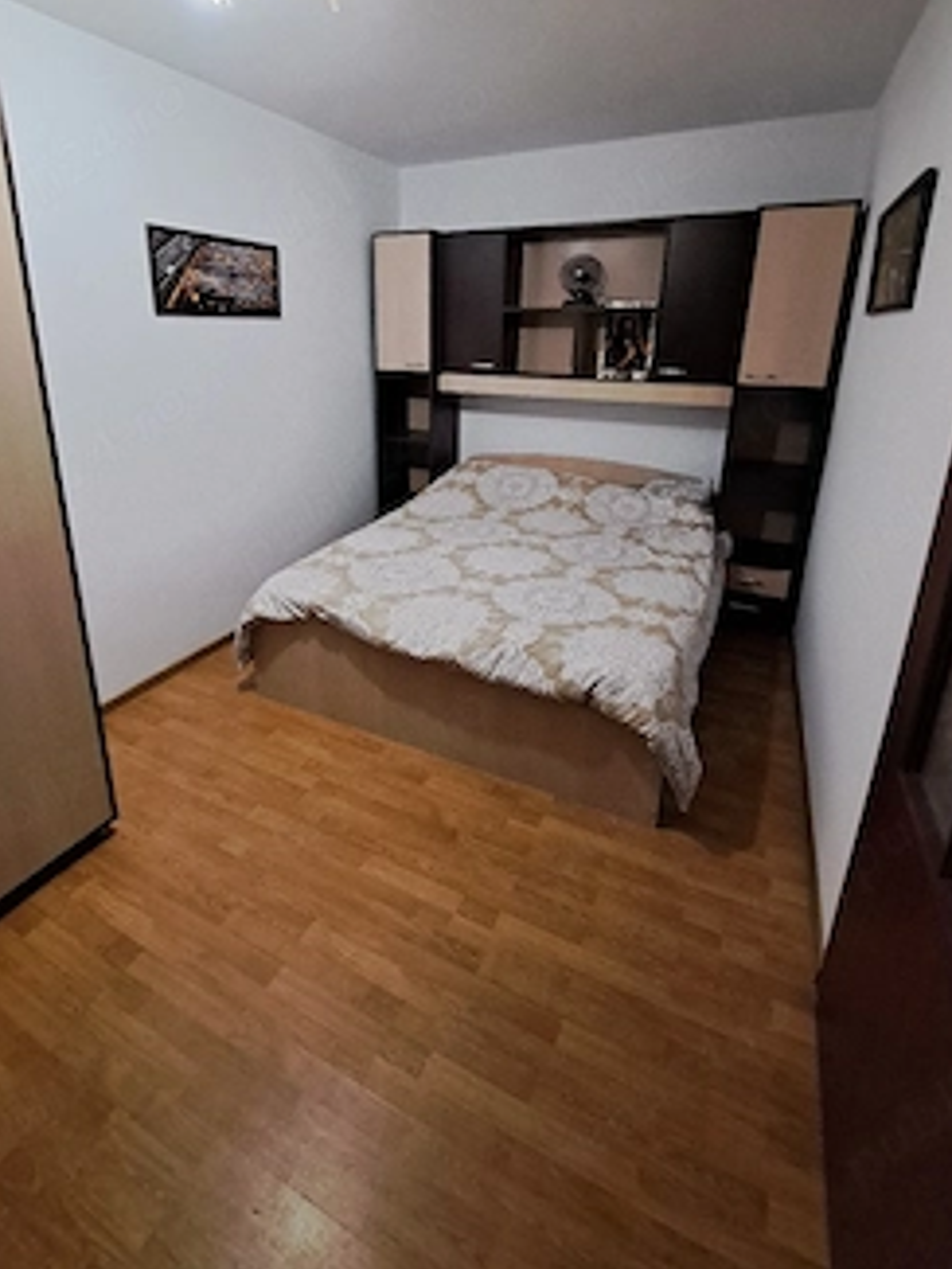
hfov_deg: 78.0
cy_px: 527
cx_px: 441
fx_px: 586
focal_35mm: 16
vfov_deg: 93.6
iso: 200
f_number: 2.2
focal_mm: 1.74
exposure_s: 1/33
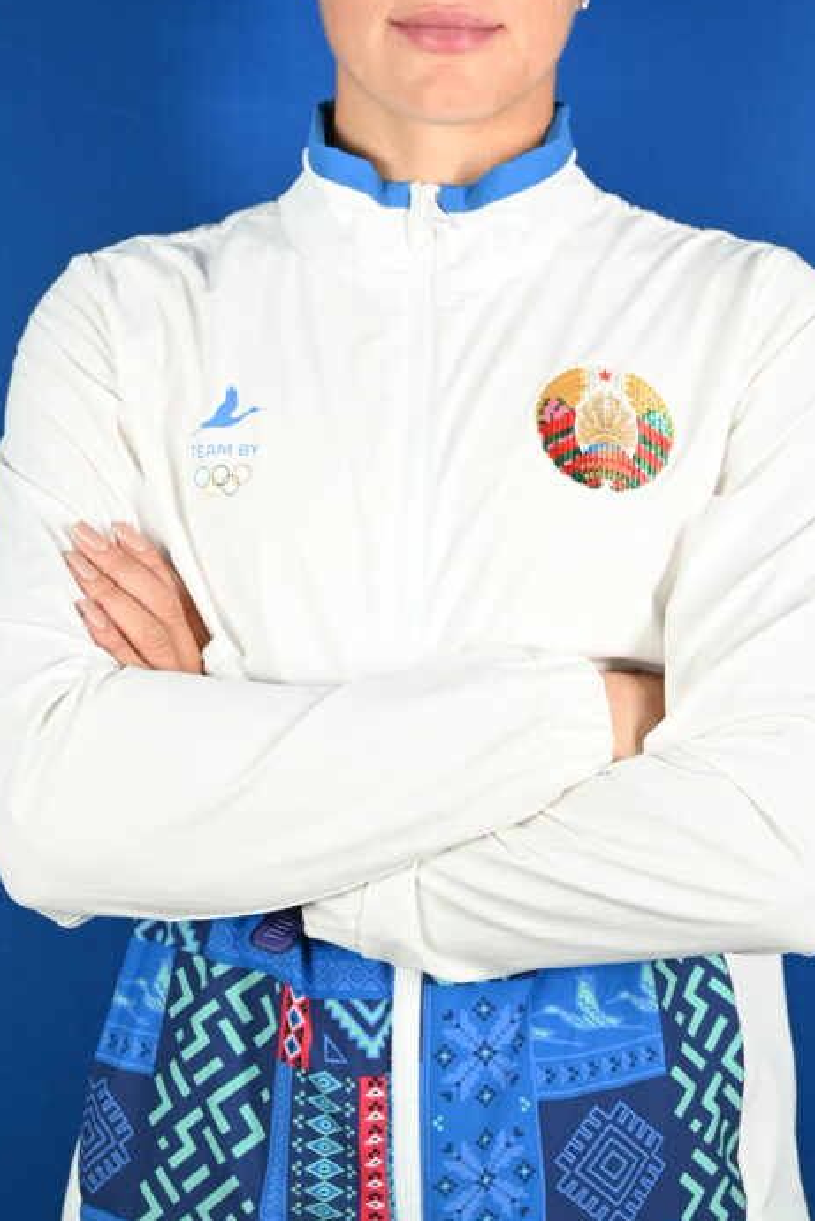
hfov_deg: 19.5
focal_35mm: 70
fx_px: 2376
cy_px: 401
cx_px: 437
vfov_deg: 28.6
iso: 500
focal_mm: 42
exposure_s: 1/60
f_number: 4.8
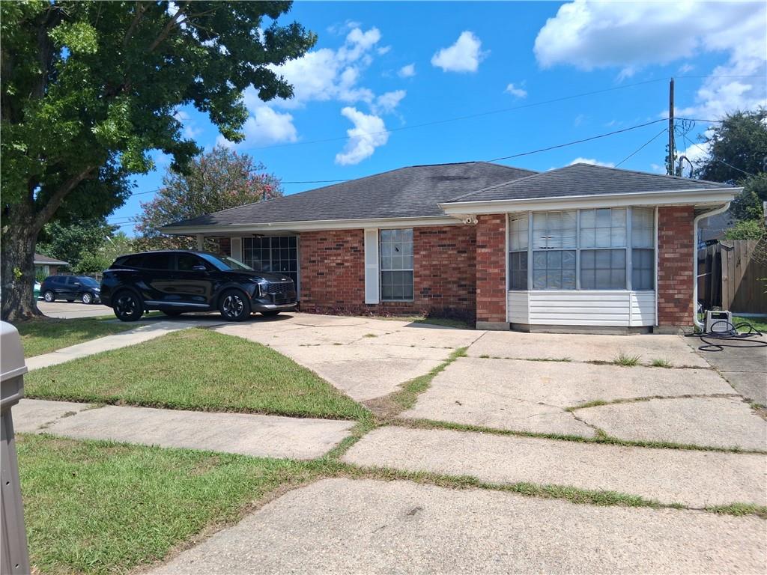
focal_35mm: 26
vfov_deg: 53.1
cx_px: 384
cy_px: 288
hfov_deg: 67.3
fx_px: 576
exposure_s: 1/645
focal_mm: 3.98
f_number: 1.8
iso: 25
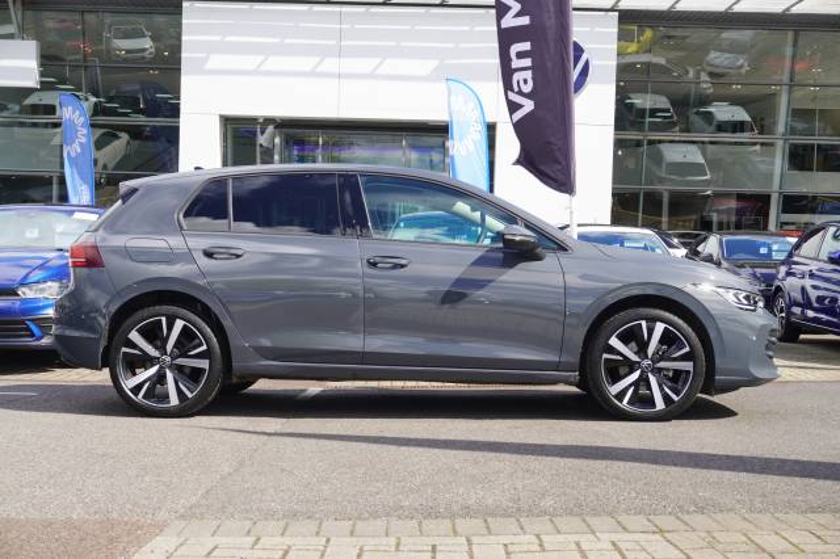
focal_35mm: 45
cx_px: 420
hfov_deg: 43.6
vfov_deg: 29.8
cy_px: 280
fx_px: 1049
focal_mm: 30
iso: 100
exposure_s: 1/80
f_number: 6.3
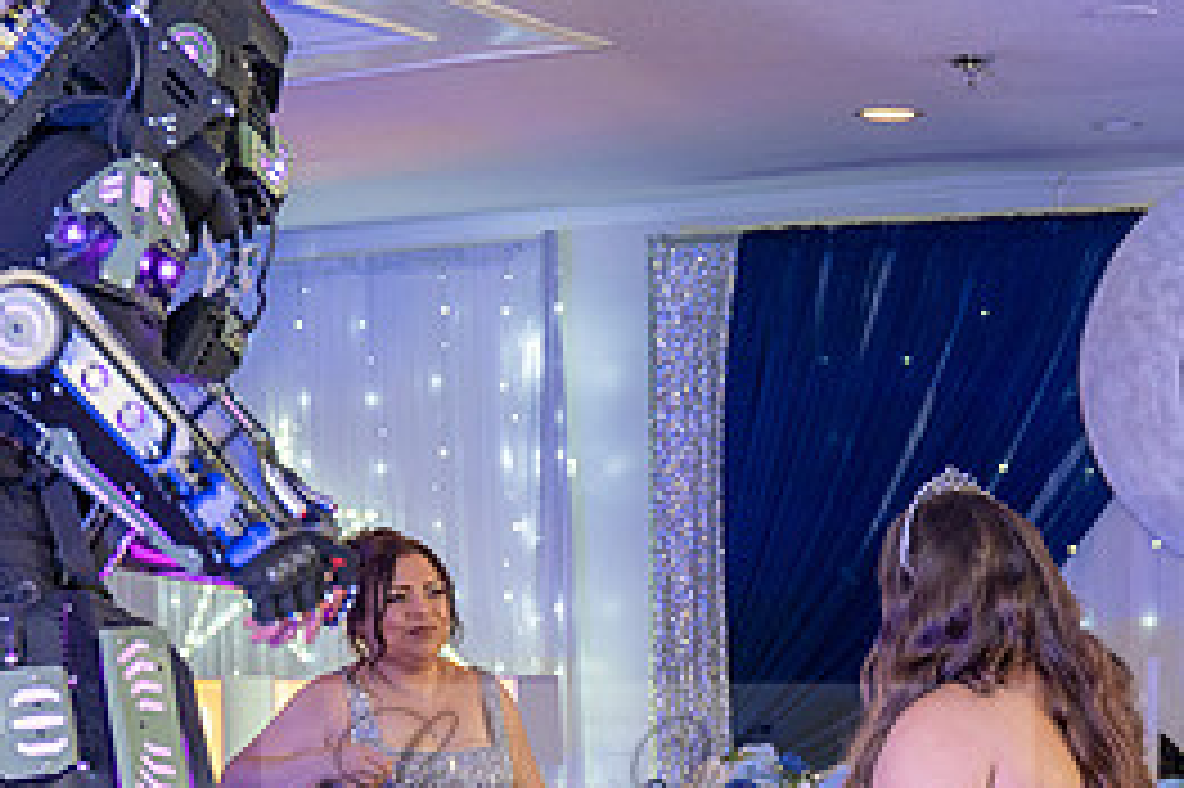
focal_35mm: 95
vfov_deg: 14.2
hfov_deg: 21.5
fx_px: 3122
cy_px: 790
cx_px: 653
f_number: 3.2
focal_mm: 43
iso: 1250
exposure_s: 1/200
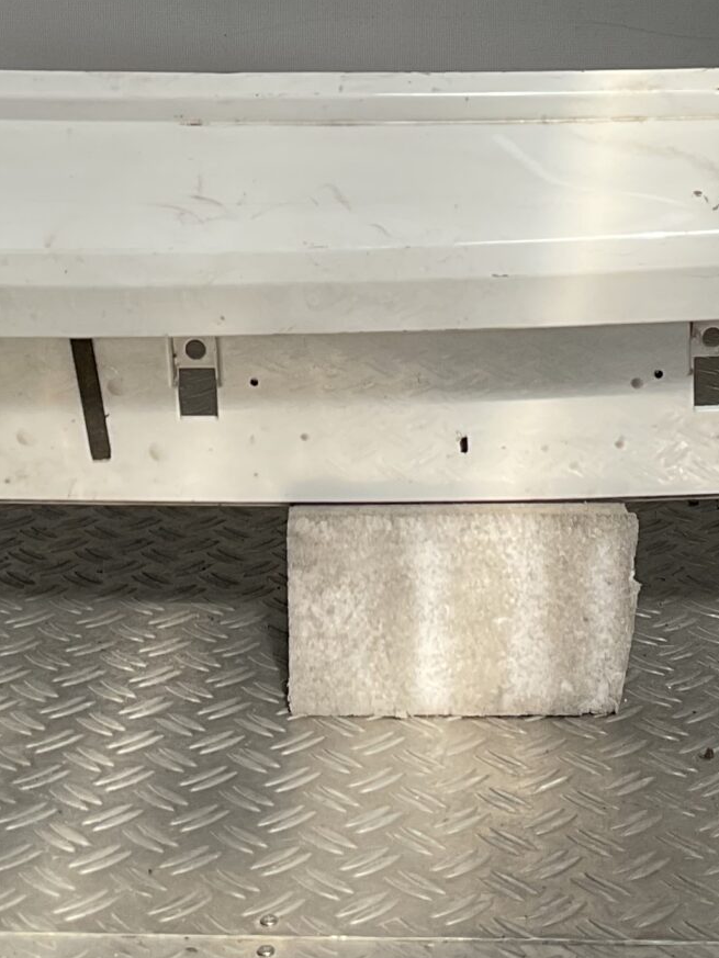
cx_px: 402
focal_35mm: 85
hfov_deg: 17.4
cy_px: 20
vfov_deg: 22.2
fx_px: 2353
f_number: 1.8
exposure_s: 1/1055
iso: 16
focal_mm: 3
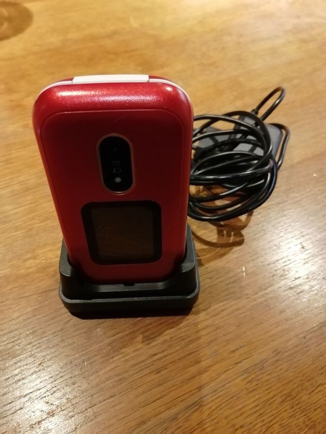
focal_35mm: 26
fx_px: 326
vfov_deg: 67.3
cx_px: 163
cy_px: 217
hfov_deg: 53.1
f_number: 1.8
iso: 500
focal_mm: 3.62
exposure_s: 1/33.3
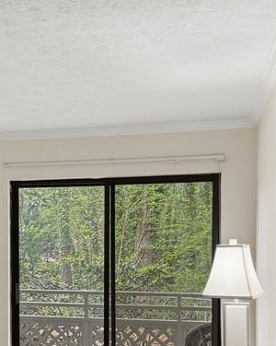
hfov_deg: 23.1
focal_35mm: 64
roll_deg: +1.1
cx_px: 20
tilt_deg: -3.6
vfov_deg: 28.8
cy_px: 287
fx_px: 653
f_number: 1.8
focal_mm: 6.8
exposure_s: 1/120
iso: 200
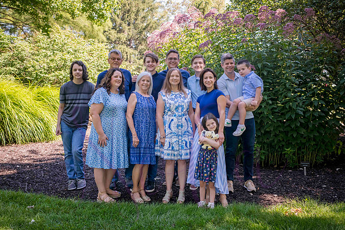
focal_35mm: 50
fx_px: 479
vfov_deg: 27.0
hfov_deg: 39.6
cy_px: 115
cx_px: 172
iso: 400
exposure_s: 1/320
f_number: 5
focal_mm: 50
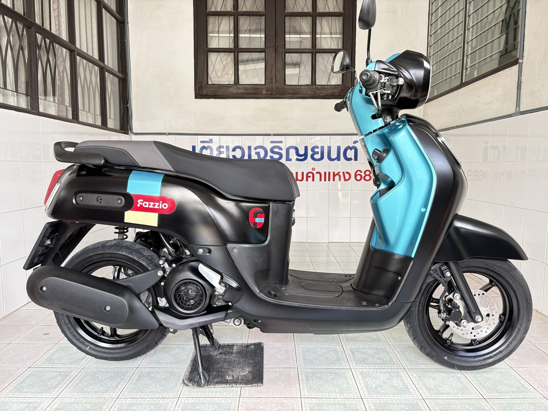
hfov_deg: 67.3
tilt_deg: -6.2
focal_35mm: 26
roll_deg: +0.4
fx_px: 412
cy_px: 206
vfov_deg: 53.1
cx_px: 274
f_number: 1.6
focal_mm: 5.96
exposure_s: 1/88
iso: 125
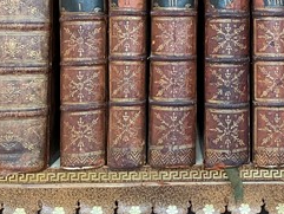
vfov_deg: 26.0
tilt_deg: +1.5
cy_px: 11
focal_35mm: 54
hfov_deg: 34.3
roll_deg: +0.5
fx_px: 443
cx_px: 232
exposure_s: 1/50
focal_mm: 4.2
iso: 500
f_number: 1.6
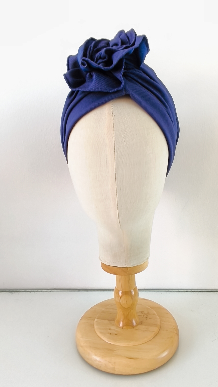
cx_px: 123
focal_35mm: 26
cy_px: 198
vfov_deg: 71.9
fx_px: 267
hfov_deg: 44.3
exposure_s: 1/20
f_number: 2.2
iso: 50
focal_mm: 1.65
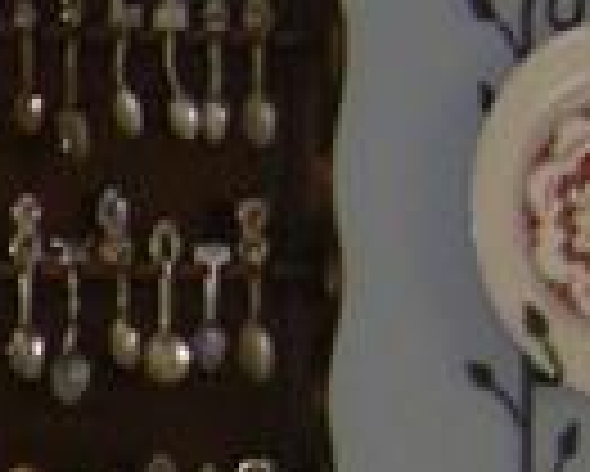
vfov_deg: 5.8
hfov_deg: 6.9
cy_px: 931
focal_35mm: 259
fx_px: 4526
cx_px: -1036
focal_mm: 5.7
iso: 78
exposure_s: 1/60.1
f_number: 2.9
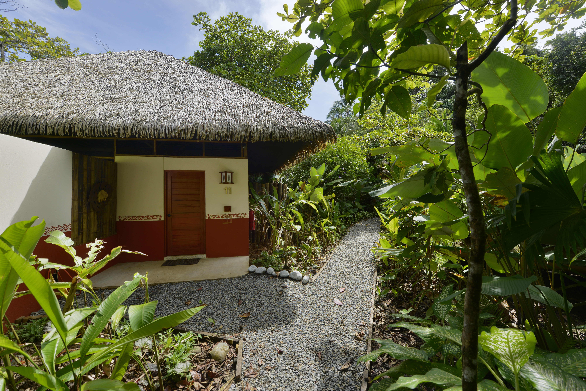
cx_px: 293
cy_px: 196
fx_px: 228
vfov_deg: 81.2
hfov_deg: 104.2
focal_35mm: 14
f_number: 8
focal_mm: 14
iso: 100
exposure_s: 1/160
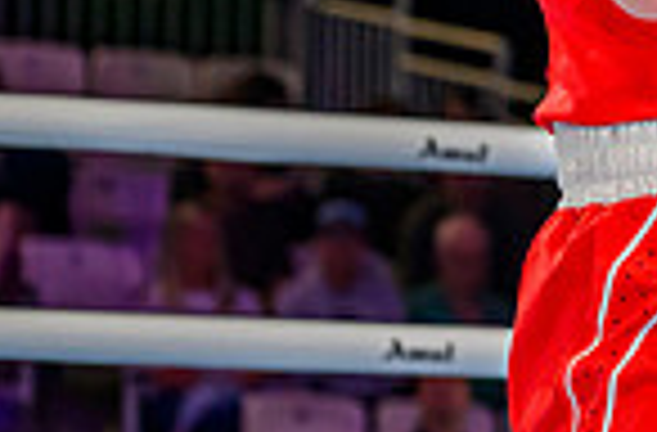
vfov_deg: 4.5
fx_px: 5433
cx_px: 1162
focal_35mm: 299
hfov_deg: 6.8
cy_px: -182
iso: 2500
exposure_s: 1/1600
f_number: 3.5
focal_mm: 65
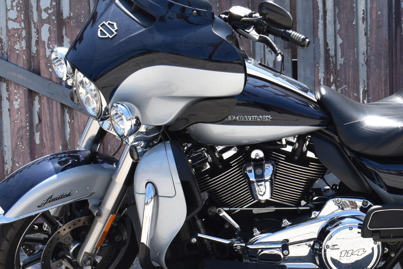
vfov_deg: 14.4
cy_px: 140
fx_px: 1063
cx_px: 359
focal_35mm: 95
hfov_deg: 21.0
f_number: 8
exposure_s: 1/250
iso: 180
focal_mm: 30
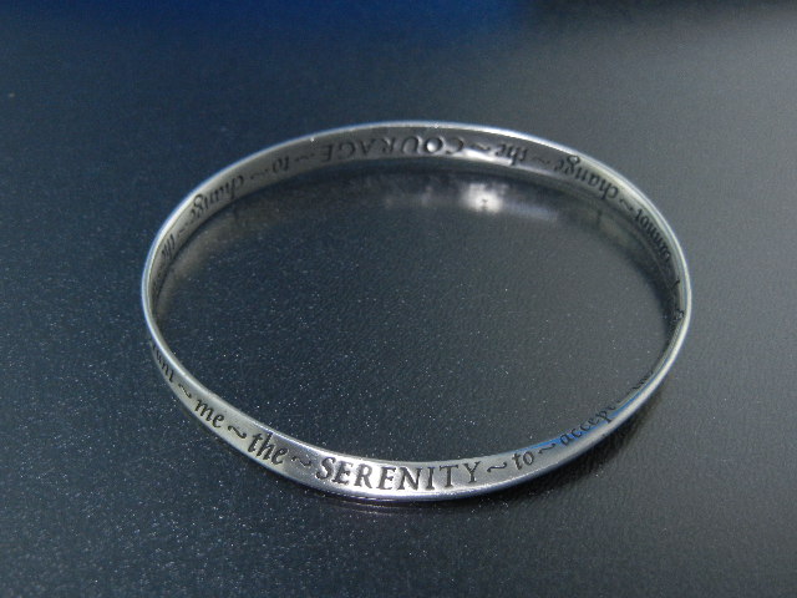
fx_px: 898
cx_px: 398
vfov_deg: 36.8
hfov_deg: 47.9
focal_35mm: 39
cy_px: 299
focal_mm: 7.1
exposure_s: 1/30
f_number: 7.4
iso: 495
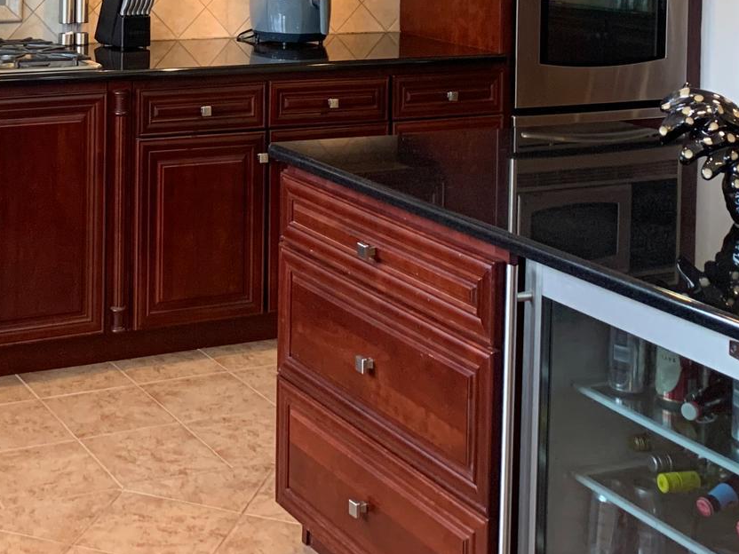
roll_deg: -0.8
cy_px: -53
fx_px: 1366
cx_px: 136
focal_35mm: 64
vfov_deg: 21.7
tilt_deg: -2.6
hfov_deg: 29.5
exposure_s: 1/60
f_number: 1.8
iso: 160
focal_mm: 4.25
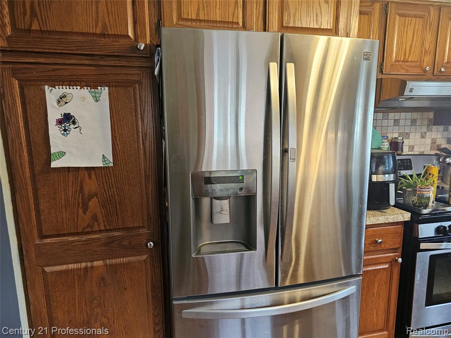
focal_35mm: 23
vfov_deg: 58.9
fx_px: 300
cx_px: 226
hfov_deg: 73.9
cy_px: 169
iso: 400
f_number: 1.7
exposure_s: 1/120
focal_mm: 6.3
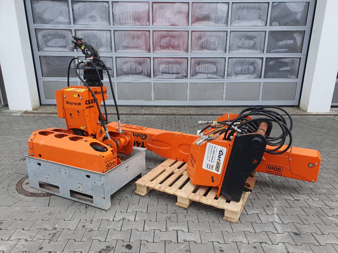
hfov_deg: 67.3
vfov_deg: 53.1
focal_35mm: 26
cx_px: 169
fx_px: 254
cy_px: 126
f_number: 2.4
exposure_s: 1/718
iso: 50
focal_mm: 4.32
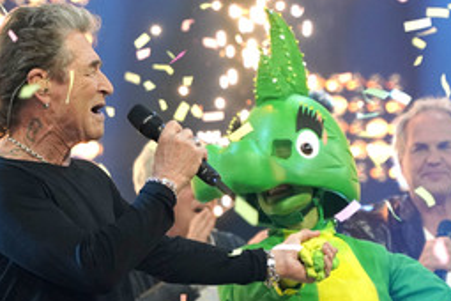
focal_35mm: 272
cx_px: 264
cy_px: 237
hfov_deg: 7.6
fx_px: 3407
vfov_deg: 5.0
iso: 3200
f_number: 5.6
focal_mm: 154
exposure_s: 1/200
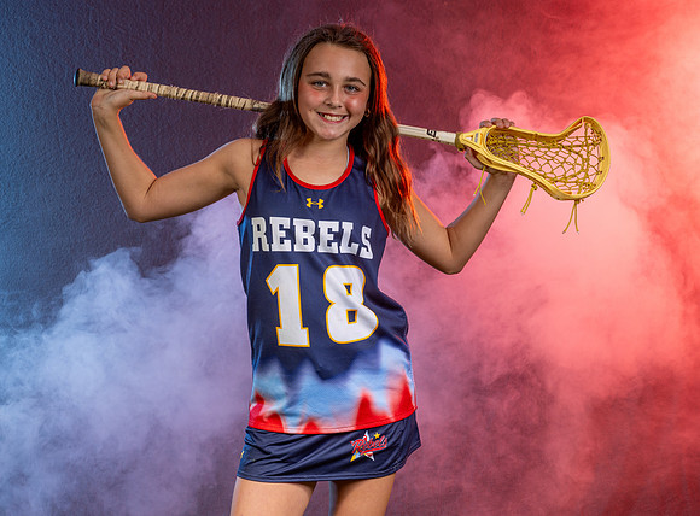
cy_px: 280
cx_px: 338
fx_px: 2587
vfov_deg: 11.4
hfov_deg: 15.4
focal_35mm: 129
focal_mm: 105
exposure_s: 1/200
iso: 64
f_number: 8
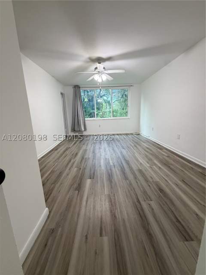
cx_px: 103
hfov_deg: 85.7
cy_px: 138
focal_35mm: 14
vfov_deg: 102.1
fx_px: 111
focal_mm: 2.22
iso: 400
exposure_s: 1/60
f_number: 2.2
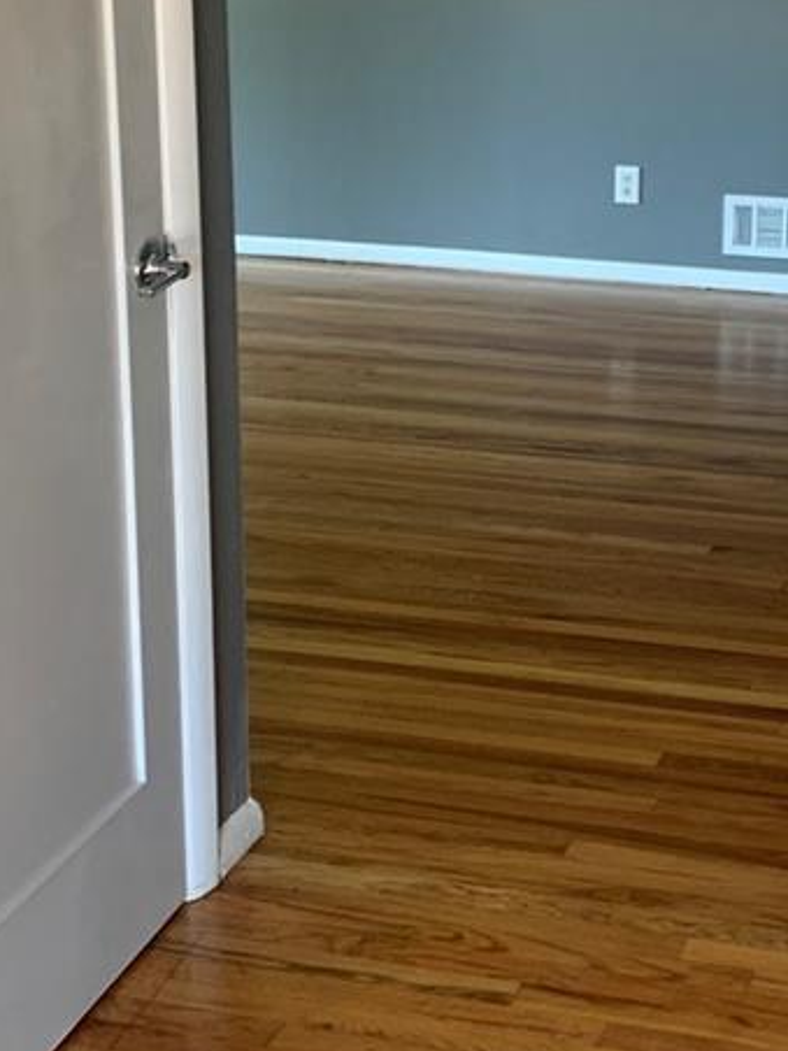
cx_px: 588
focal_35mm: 69
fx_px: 2094
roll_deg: +0.4
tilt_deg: -12.9
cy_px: 346
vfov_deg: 28.0
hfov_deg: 21.1
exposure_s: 1/60
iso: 160
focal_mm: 4.25
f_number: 1.8
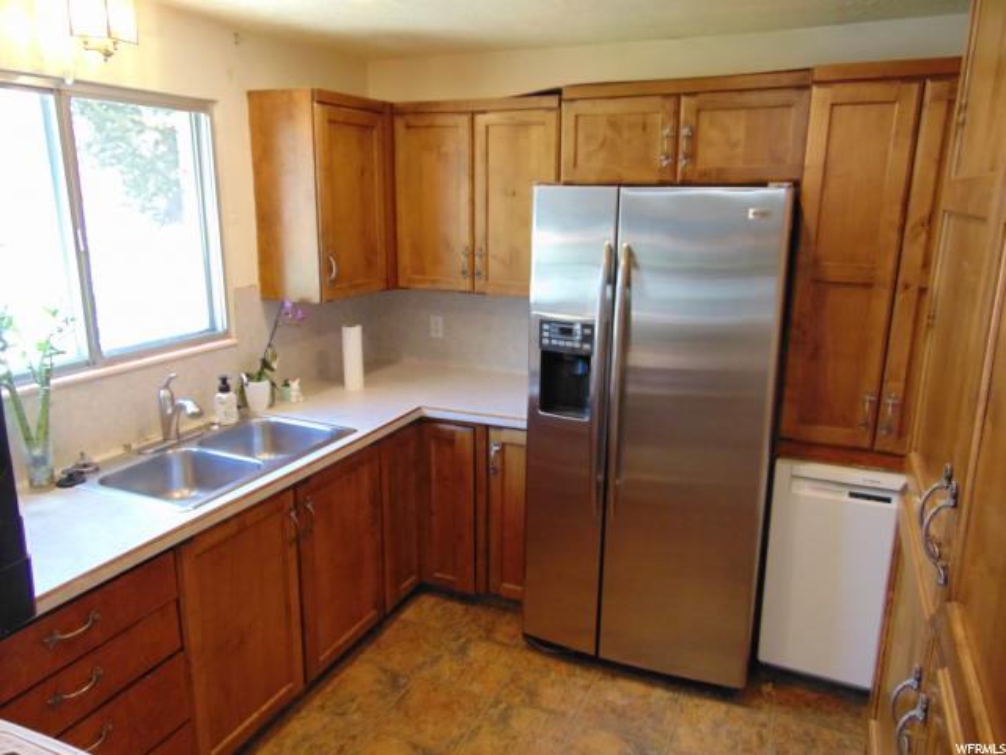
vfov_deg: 54.9
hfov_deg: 69.4
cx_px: 503
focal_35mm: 25
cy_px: 378
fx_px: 727
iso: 320
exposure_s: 1/40
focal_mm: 4.5
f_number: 3
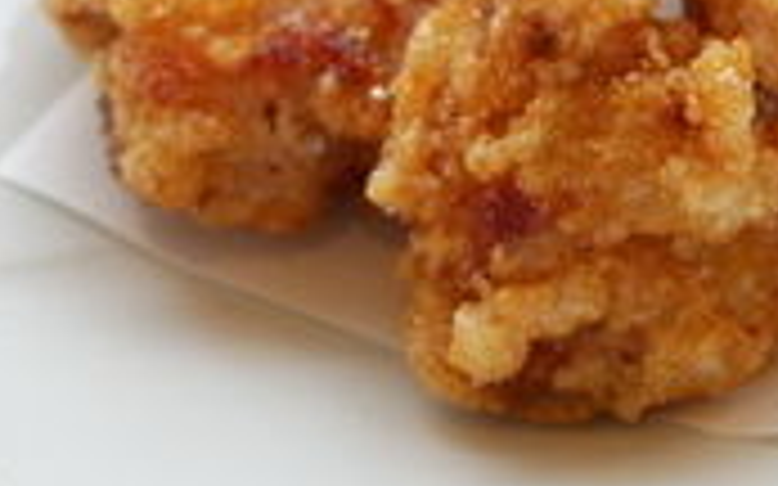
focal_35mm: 250
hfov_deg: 8.4
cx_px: 555
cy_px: -110
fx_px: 5299
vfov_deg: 5.2
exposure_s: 1/200
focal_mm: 25
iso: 200
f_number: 2.5
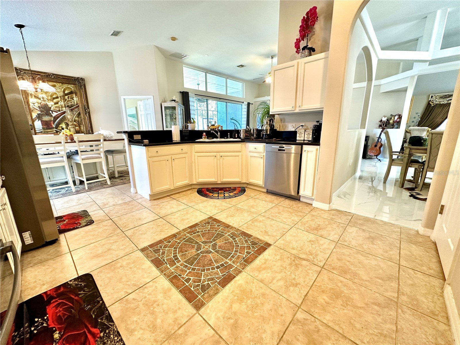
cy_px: 172
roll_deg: +0.6
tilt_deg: -12.5
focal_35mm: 14
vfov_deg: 85.7
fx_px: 186
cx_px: 230
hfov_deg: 102.1
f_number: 2.2
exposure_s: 1/60
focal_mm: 2.22
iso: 200
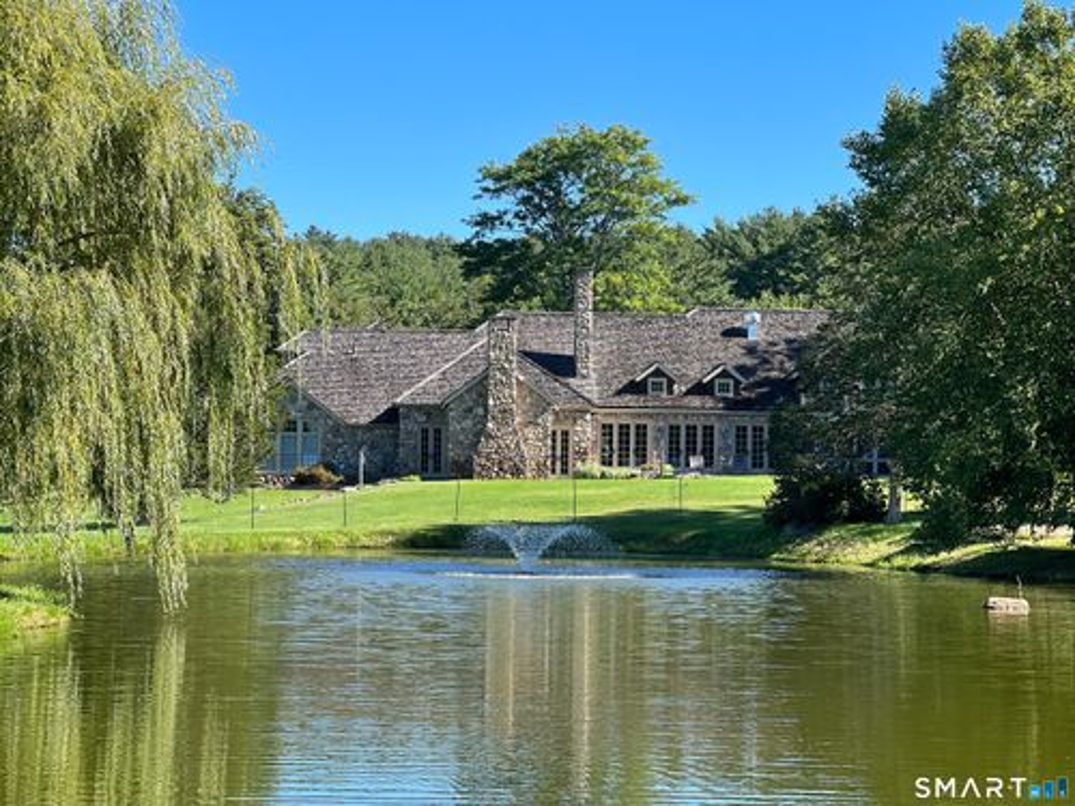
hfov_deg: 25.3
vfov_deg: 19.1
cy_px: 403
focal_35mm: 77
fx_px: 2391
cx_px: 538
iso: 32
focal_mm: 9
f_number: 2.8
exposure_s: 1/334
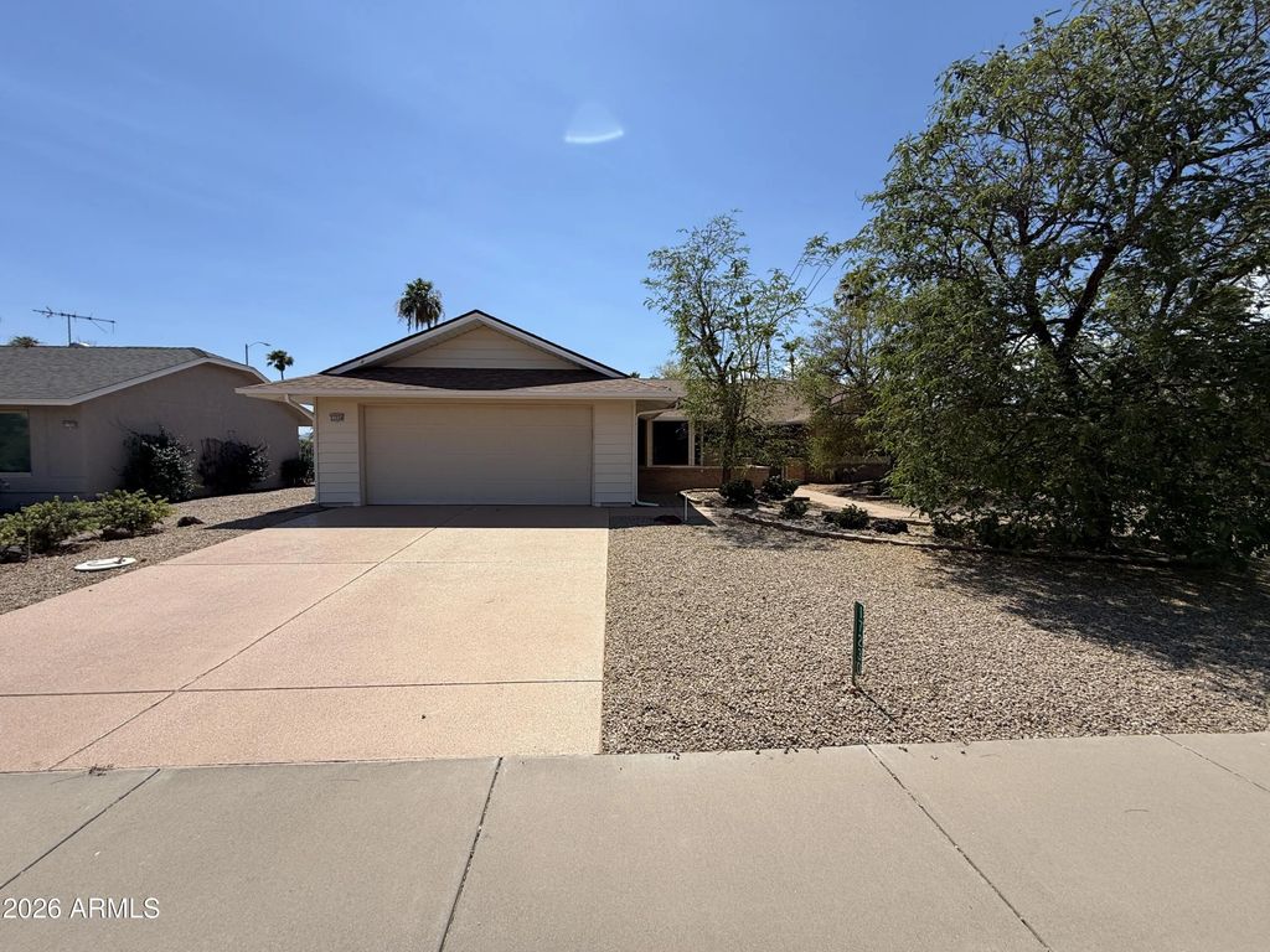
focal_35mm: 14
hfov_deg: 102.1
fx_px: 514
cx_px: 635
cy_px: 476
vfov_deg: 85.7
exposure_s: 1/1211
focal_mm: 2.22
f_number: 2.2
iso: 20
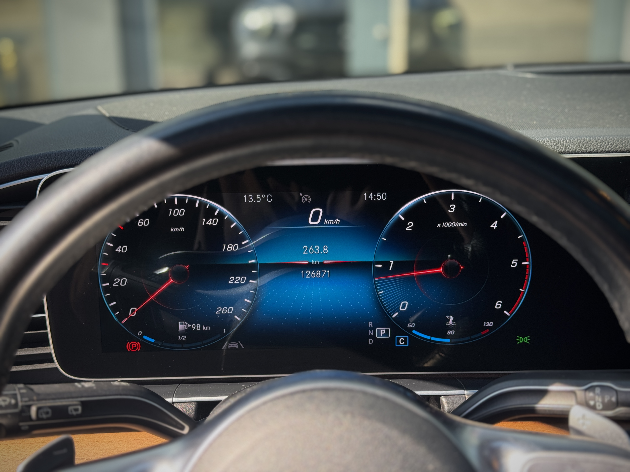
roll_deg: +0.4
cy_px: 236
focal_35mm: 48
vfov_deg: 30.3
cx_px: 315
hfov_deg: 39.7
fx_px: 874
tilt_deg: -18.0
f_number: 1.78
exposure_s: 1/189
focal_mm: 6.76
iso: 50
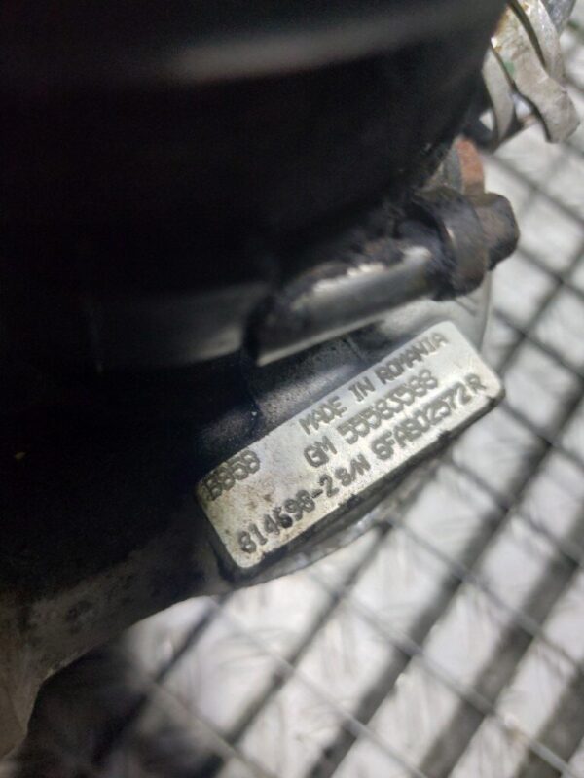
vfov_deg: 69.4
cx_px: 292
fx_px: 562
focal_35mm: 25
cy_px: 389
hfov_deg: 54.9
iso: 160
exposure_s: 1/50
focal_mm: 5.23
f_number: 1.8
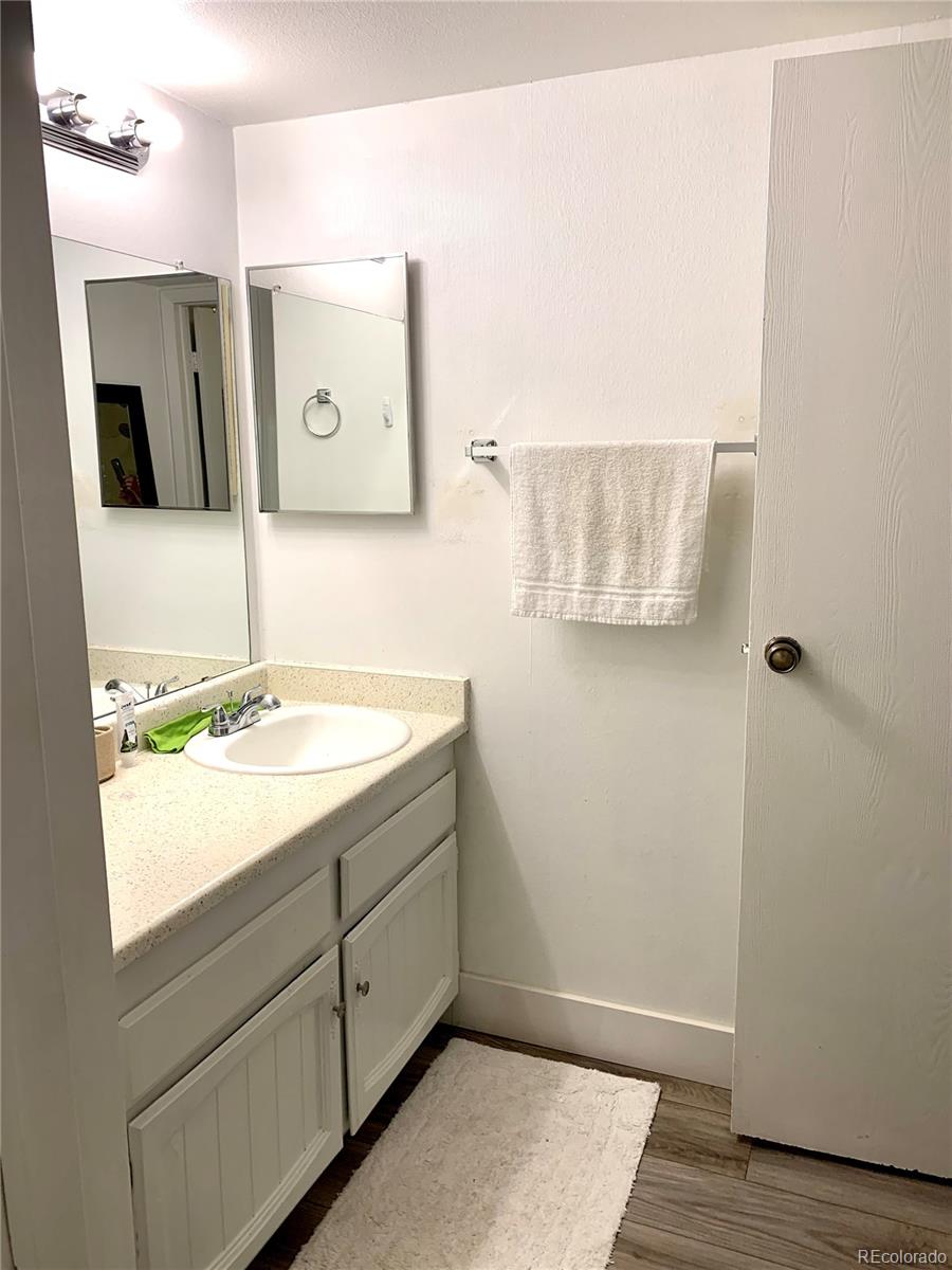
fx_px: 953
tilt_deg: -9.0
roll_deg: +0.3
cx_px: 476
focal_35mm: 26
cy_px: 635
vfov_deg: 67.3
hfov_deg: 53.1
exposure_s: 1/120
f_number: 1.8
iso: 40
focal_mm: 4.25
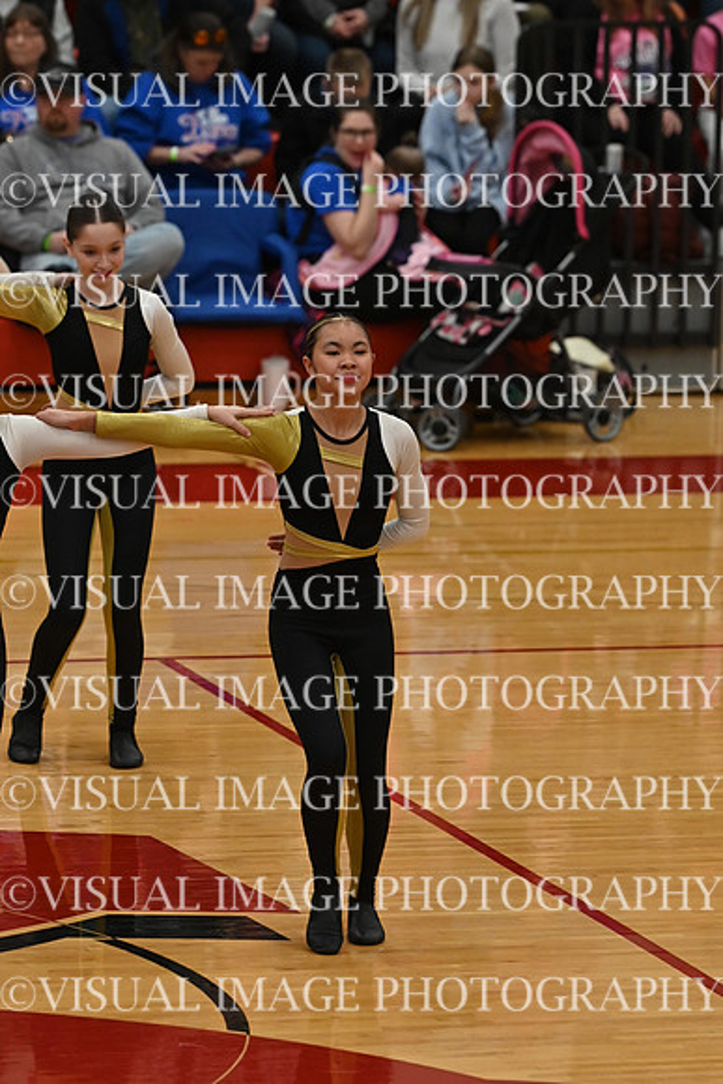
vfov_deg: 8.1
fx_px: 7677
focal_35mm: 255
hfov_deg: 5.4
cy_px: 542
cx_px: 362
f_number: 4
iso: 3200
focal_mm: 170
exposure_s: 1/400
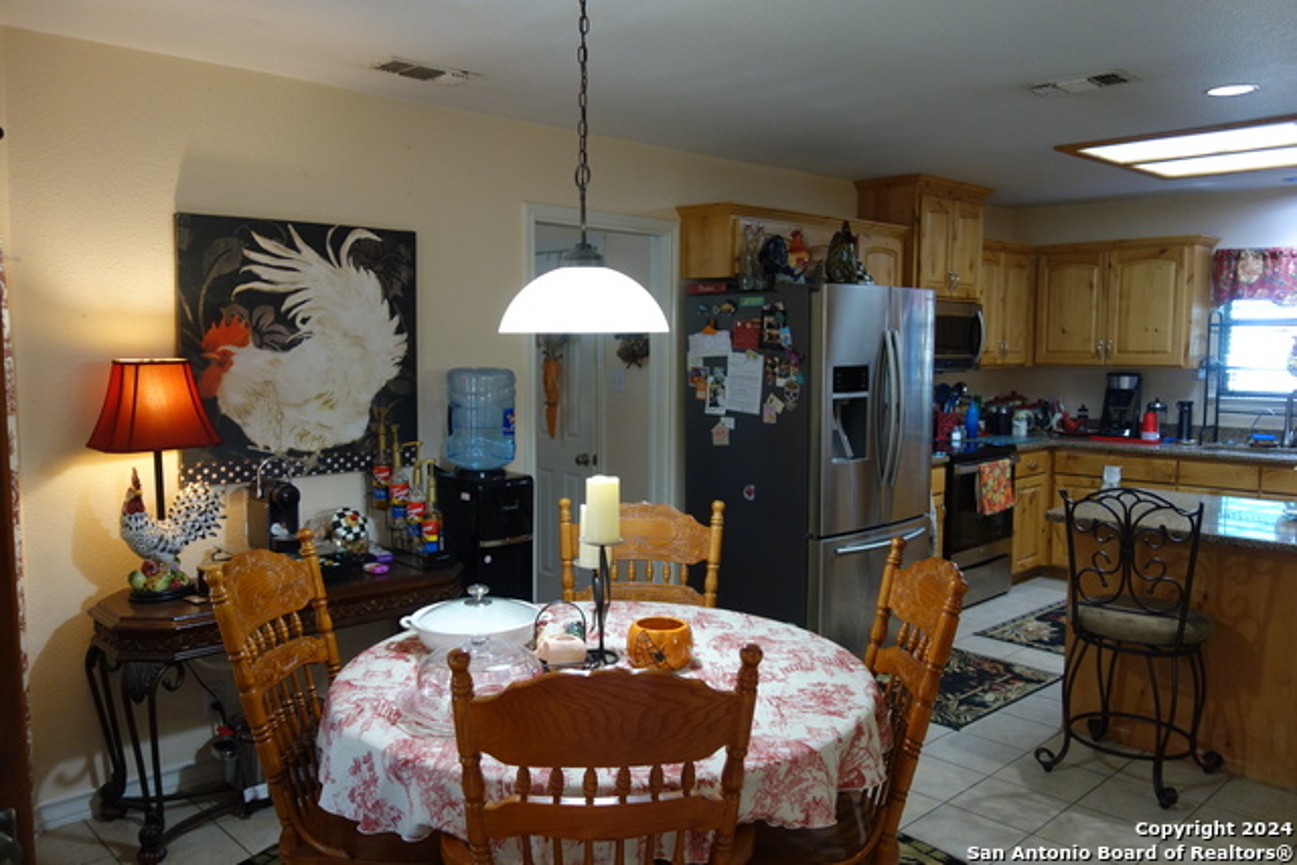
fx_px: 1009
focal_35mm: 28
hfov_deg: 65.5
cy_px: 432
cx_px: 648
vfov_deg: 46.4
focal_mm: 10.4
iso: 400
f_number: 1.8
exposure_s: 1/80
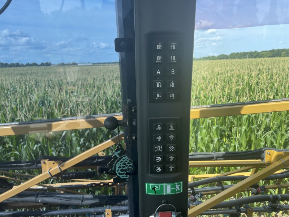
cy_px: 108
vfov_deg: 53.1
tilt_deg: -11.7
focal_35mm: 26
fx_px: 217
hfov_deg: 67.3
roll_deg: +2.5
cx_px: 144
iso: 32
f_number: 1.6
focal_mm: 4.2
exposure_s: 1/686
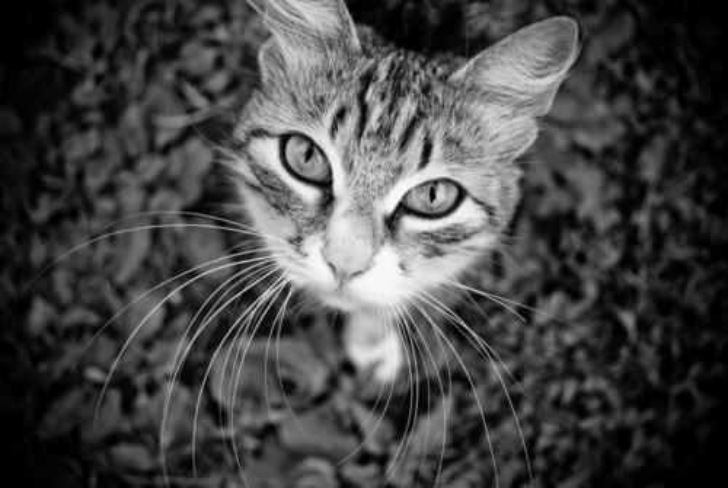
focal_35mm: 42
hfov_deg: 46.3
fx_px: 851
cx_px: 364
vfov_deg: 32.0
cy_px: 244
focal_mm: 28
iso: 200
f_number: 4.5
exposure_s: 1/250
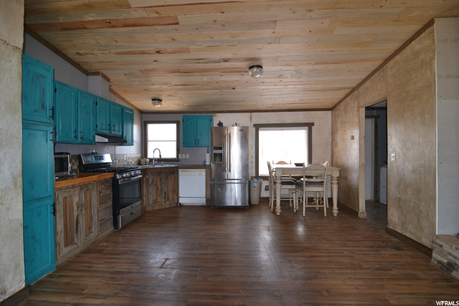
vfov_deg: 72.1
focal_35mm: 16
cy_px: 153
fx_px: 210
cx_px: 230
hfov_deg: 95.0
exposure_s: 1/125
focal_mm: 11
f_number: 4
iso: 250
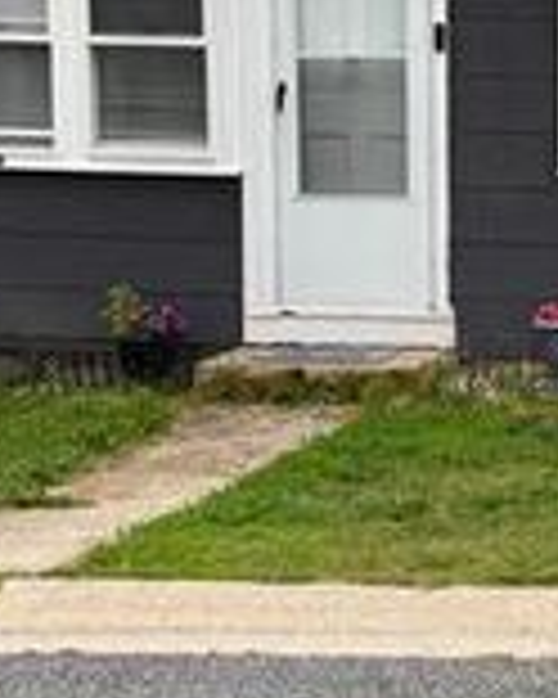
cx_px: 693
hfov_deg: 14.7
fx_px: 2085
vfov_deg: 19.0
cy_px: 268
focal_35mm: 101
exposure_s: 1/831
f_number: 1.78
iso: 80
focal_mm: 6.76
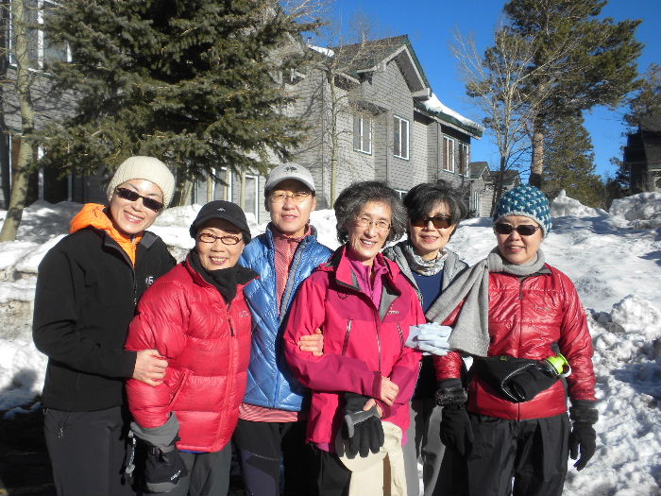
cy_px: 248
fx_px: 707
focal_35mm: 37
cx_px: 330
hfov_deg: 50.1
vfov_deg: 38.7
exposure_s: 1/118
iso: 64
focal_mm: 6.6
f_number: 10
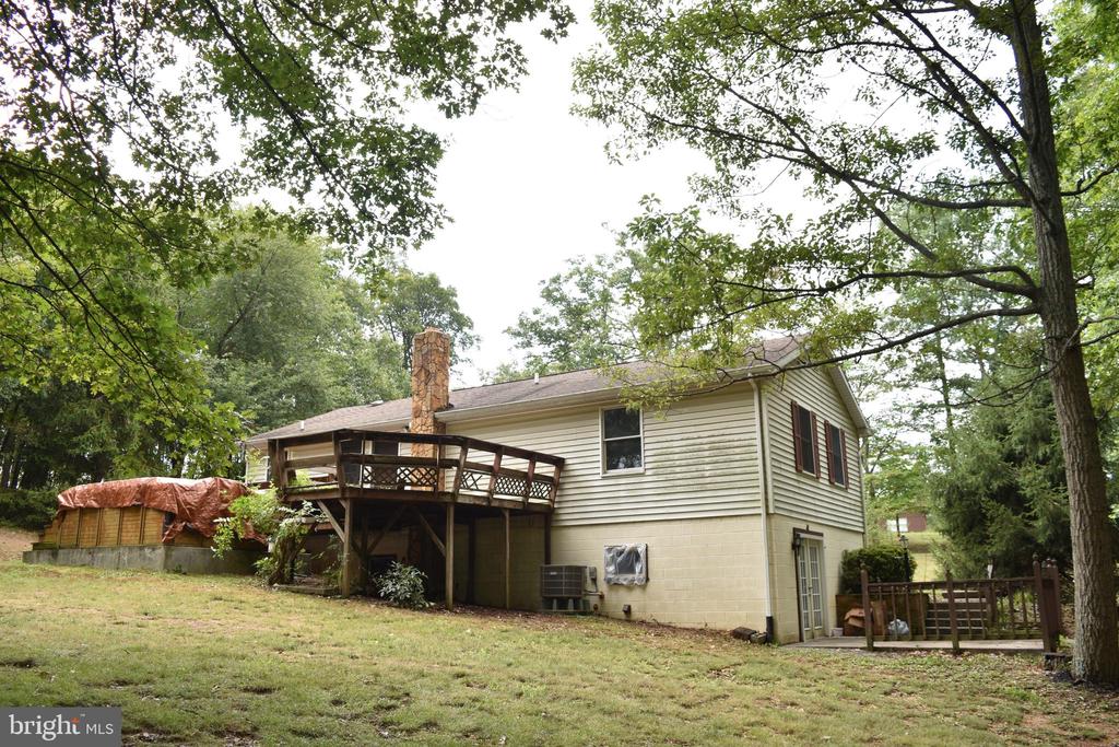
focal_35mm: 27
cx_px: 560
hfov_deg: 67.4
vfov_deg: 47.9
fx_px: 839
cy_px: 374
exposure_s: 1/100
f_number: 5
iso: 100
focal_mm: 18
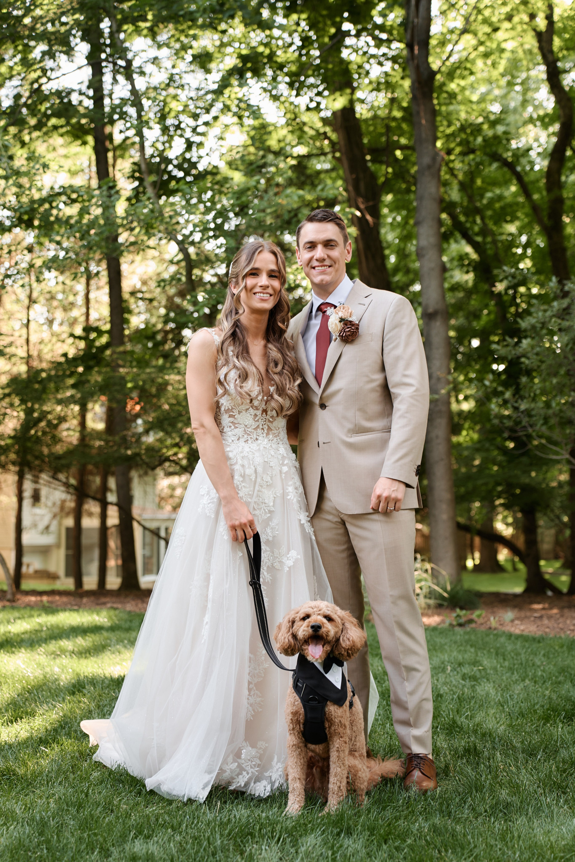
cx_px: 288
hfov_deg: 28.1
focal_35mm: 48
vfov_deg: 41.1
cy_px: 431
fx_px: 1150
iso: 320
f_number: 2.8
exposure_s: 1/125
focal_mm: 48
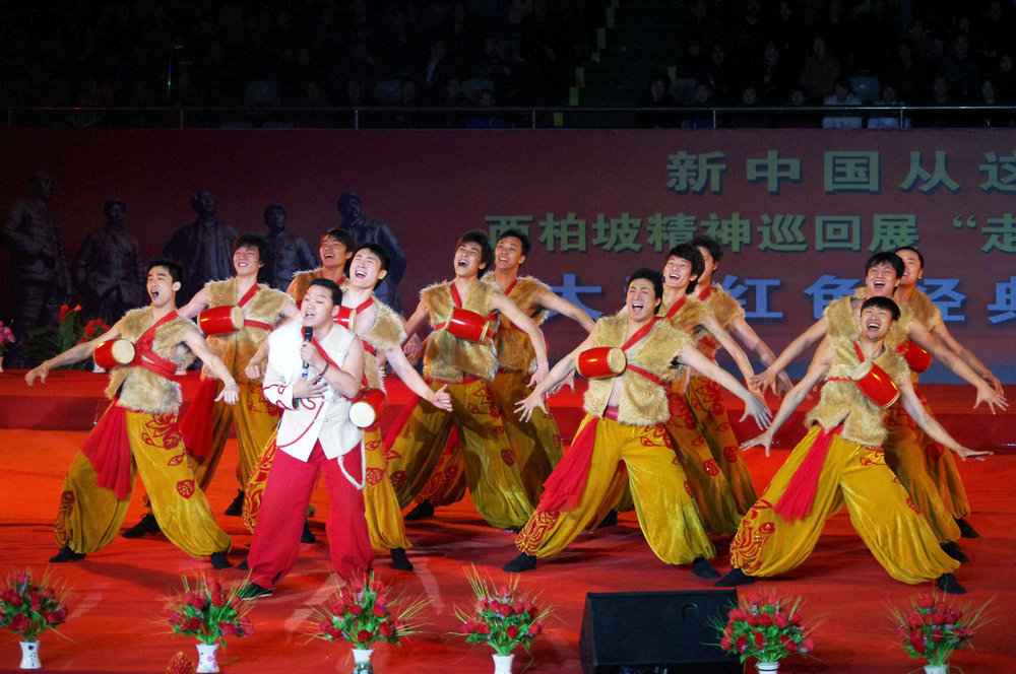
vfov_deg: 9.6
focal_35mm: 142
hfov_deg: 14.5
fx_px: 4002
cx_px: 508
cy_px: 337
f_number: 4.5
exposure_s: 1/1000
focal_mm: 95
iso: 3200
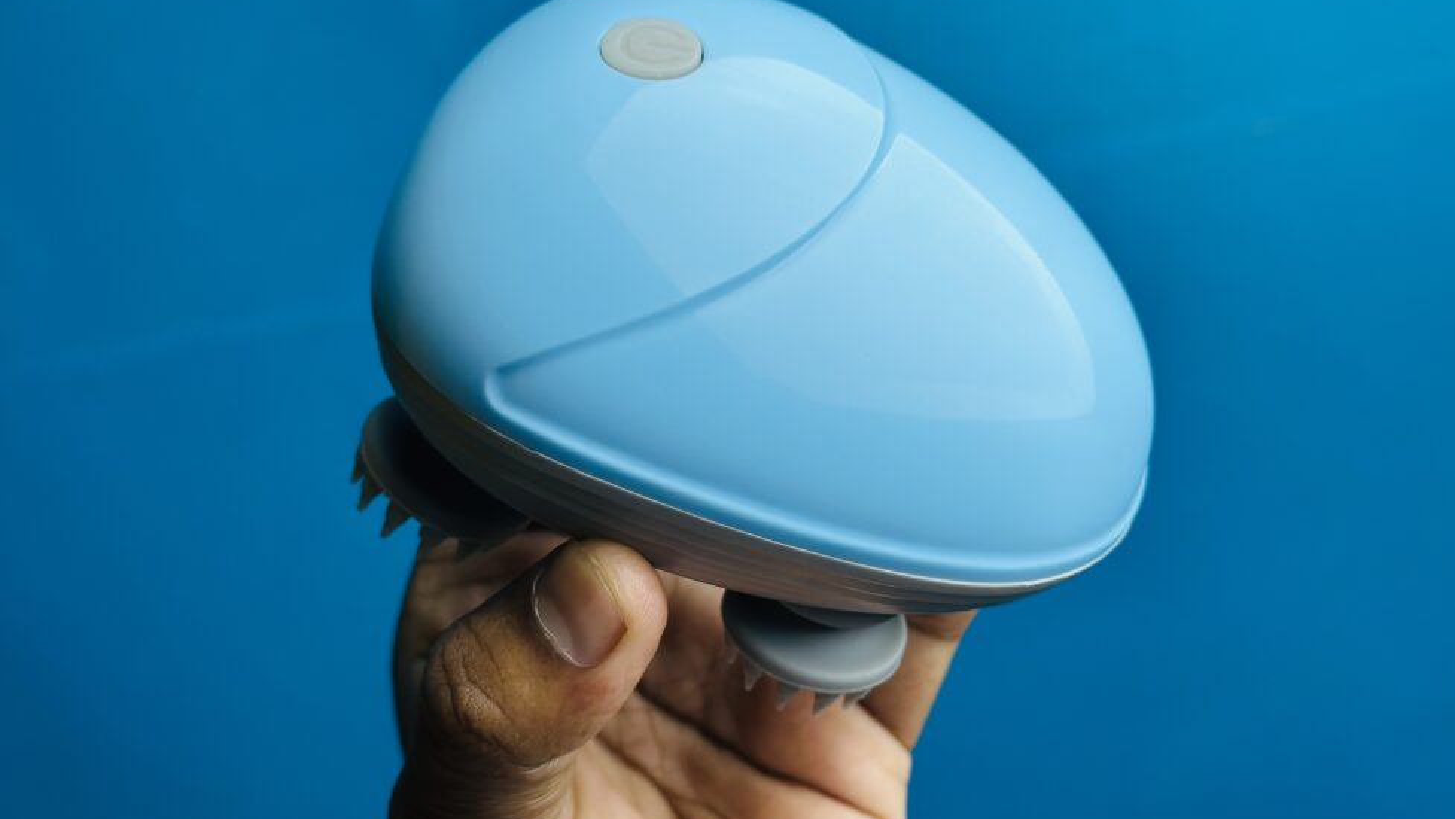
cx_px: 725
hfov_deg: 39.2
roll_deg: +13.3
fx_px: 2045
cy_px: 392
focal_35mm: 53
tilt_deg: -17.1
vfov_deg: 22.6
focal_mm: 6.86
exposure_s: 1/100
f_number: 1.78
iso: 80
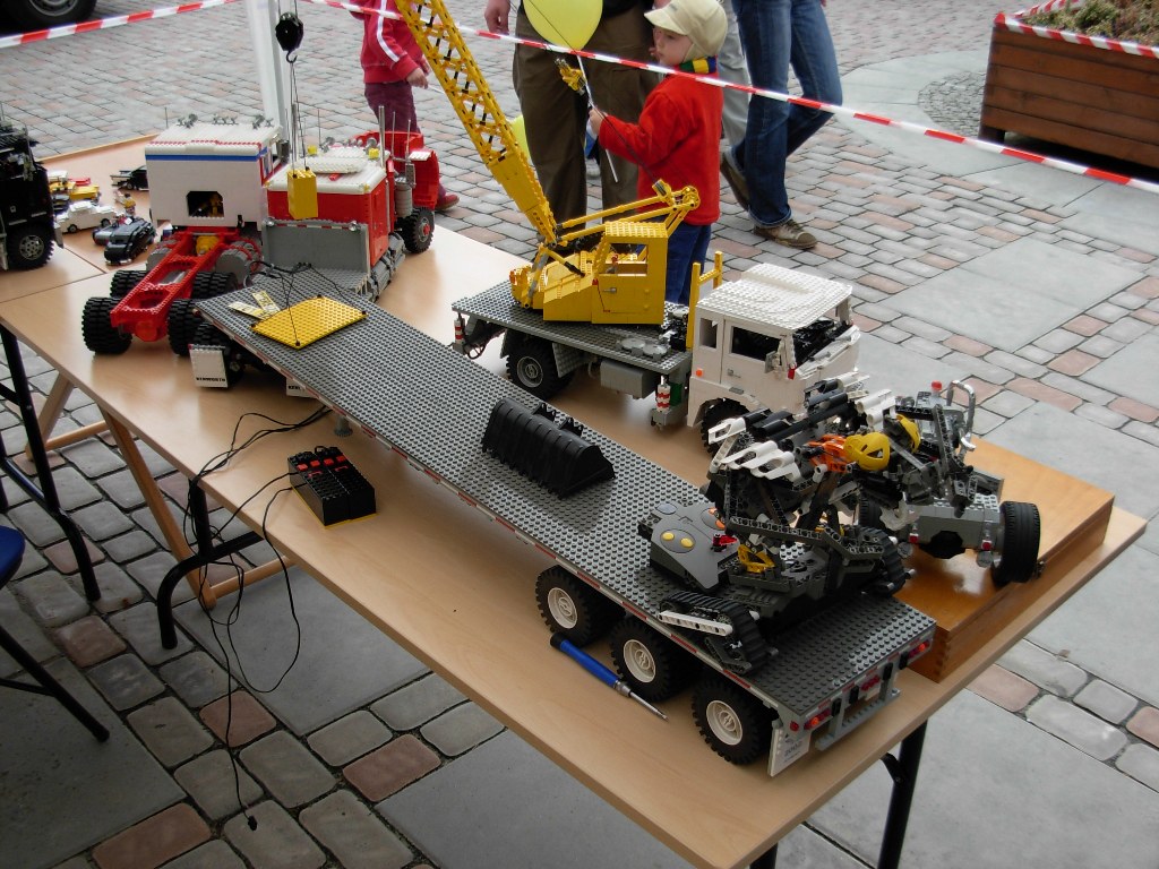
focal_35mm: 38
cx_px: 580
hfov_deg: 49.0
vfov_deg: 37.7
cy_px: 434
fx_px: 1272
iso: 79
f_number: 2.9
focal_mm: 6.3
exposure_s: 1/456
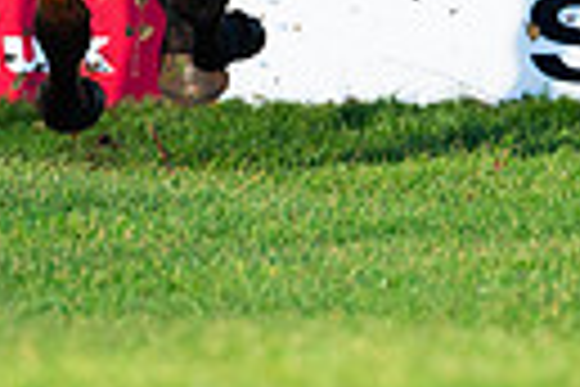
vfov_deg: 0.8
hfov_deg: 1.1
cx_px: 274
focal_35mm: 1805
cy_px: -432
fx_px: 29078
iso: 800
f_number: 4.5
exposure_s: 1/2500
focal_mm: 400
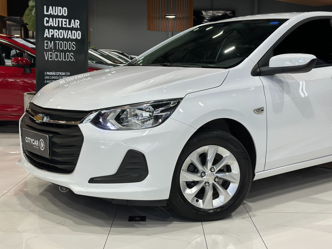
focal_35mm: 48
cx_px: 166
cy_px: 124
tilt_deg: -7.6
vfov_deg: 30.3
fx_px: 460
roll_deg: -0.7
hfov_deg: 39.7
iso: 100
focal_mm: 6.86
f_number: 1.78
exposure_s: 1/125
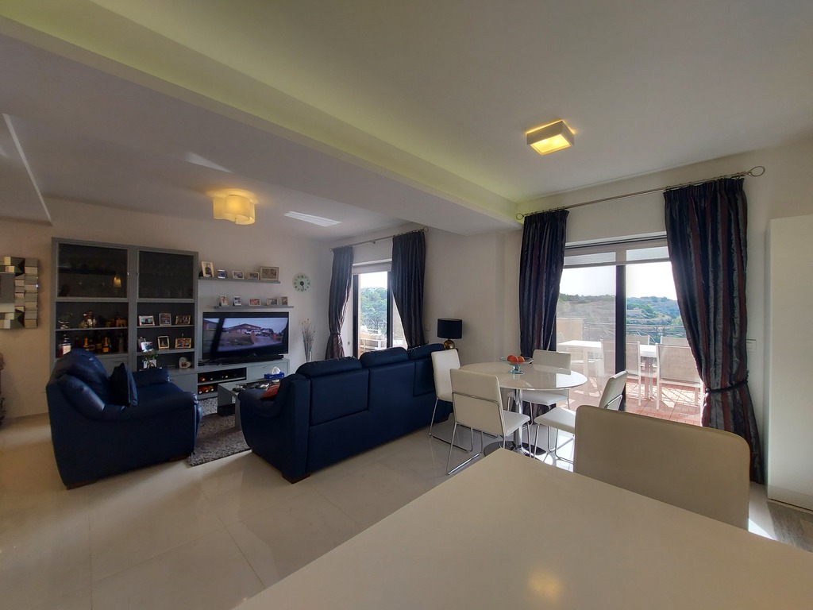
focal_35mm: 13
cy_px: 305
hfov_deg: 106.2
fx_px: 305
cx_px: 406
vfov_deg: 89.9
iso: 50
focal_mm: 1.74
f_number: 2.2
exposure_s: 1/182
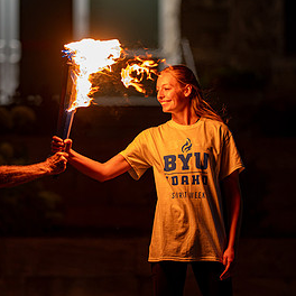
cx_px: 85
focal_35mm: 205
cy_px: 176
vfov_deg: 8.5
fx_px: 1983
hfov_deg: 8.5
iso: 1600
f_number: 1.4
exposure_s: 1/320
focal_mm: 105
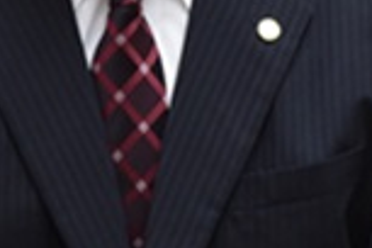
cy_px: -17
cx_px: 119
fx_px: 8183
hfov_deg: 2.6
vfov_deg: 1.7
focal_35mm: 792
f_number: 4
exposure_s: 1/60
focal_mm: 120
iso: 1250
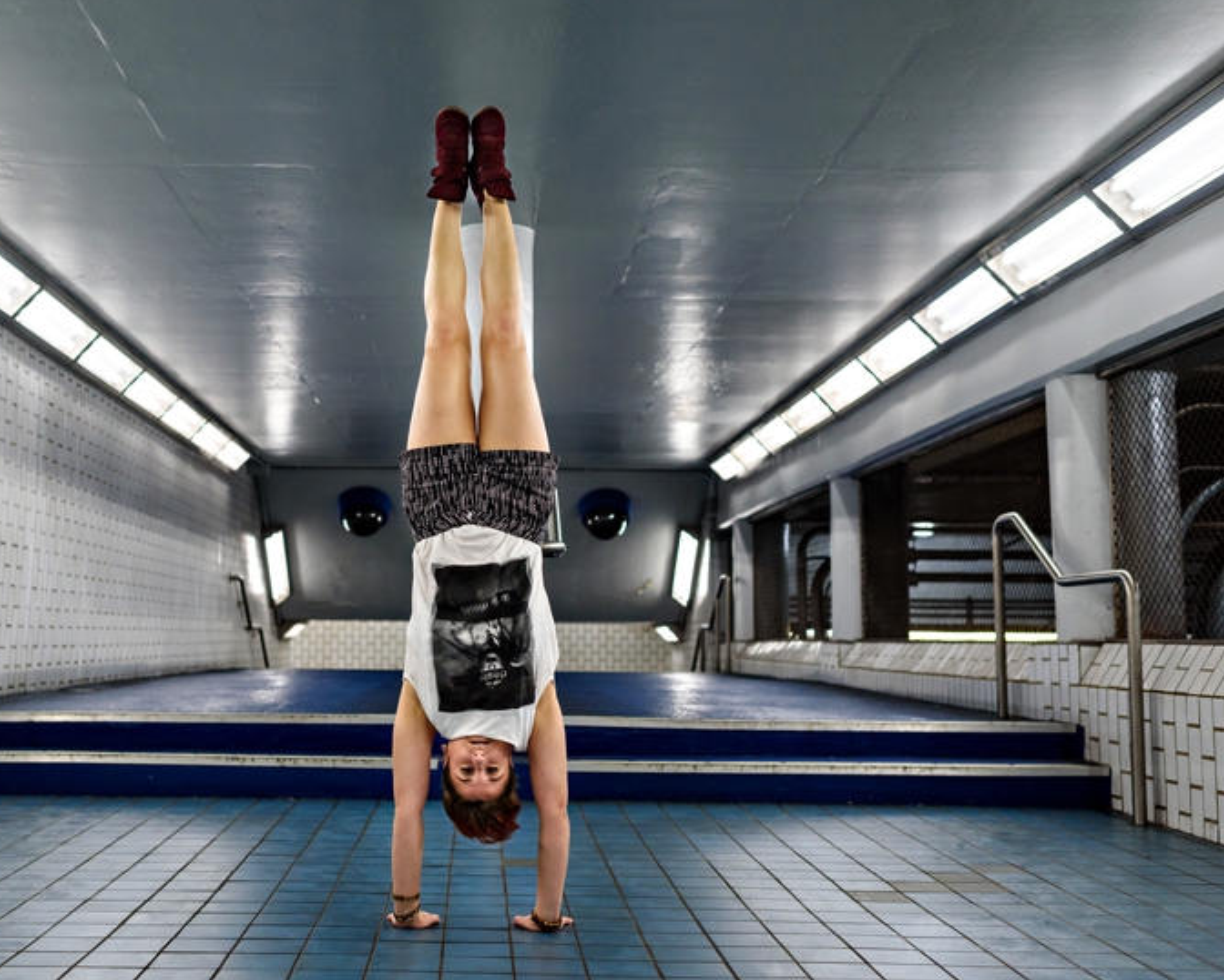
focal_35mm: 44
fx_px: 1594
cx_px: 457
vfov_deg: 34.1
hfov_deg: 41.7
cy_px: 434
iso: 640
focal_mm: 35
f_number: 2.8
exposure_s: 1/320
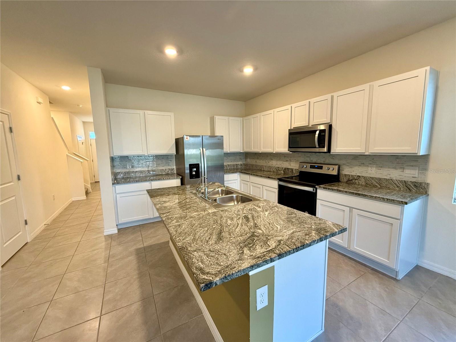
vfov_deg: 85.7
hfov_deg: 102.1
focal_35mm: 14
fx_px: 184
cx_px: 228
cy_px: 171
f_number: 2.2
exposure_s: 1/60
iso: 250
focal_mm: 2.22
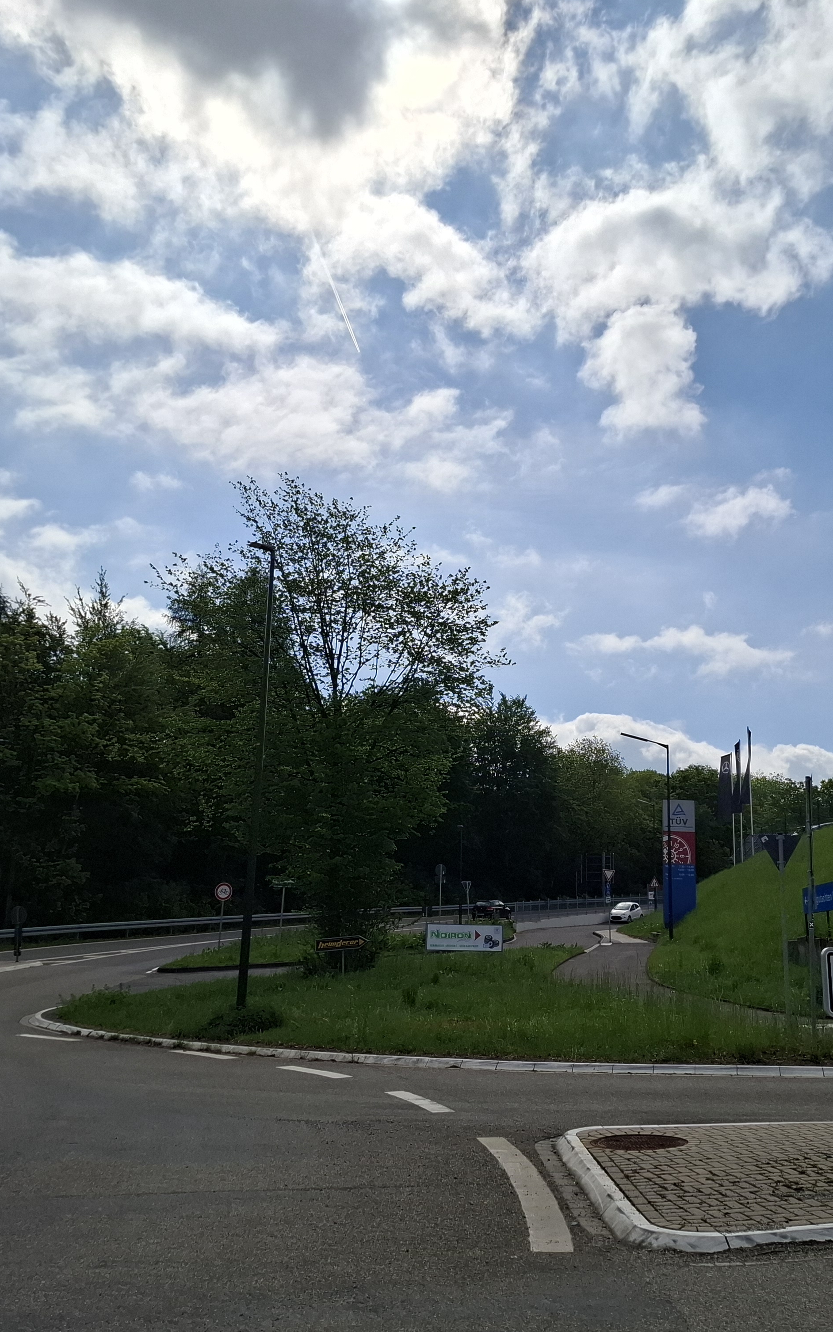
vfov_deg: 58.1
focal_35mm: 33
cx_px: 497
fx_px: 1199
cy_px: 659
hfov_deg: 38.2
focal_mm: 5.54
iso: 50
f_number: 1.8
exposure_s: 1/8264
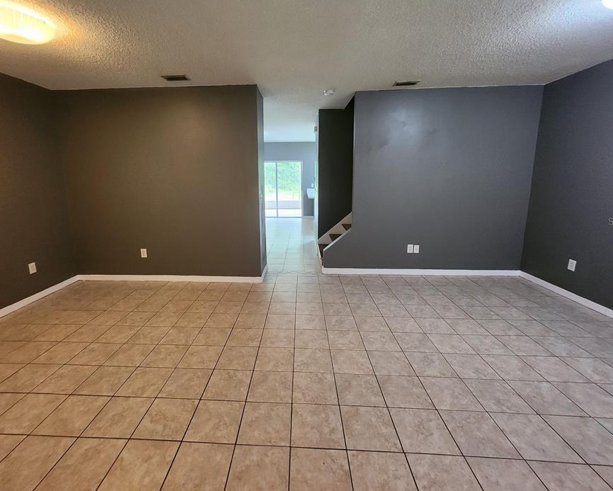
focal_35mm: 15
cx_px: 289
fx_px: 272
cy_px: 221
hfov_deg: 96.7
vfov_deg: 83.8
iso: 500
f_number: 2.2
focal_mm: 1.74
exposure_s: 1/30
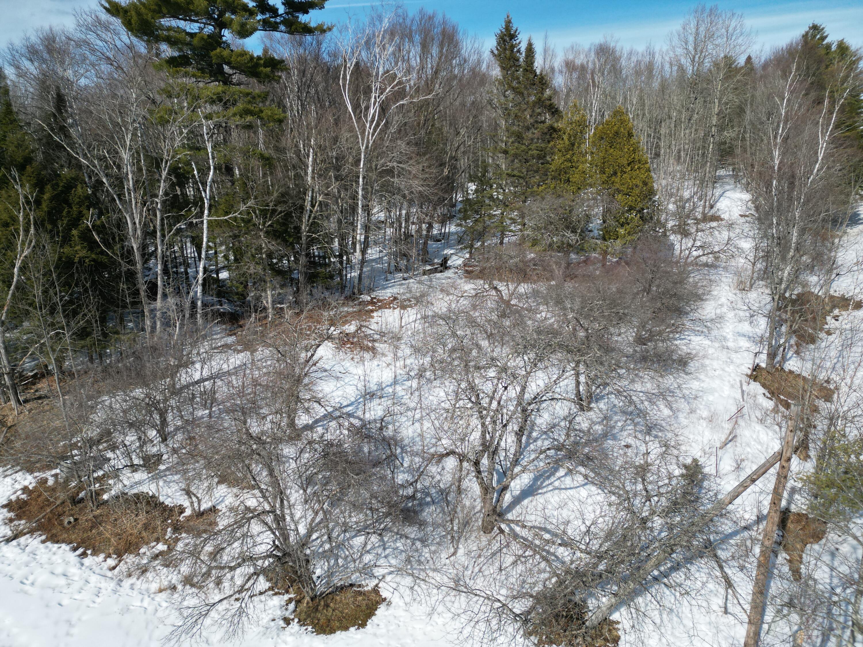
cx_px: 432
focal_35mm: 24
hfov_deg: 71.6
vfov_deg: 56.8
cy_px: 324
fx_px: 598
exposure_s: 1/5000
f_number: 1.7
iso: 200
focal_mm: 6.72
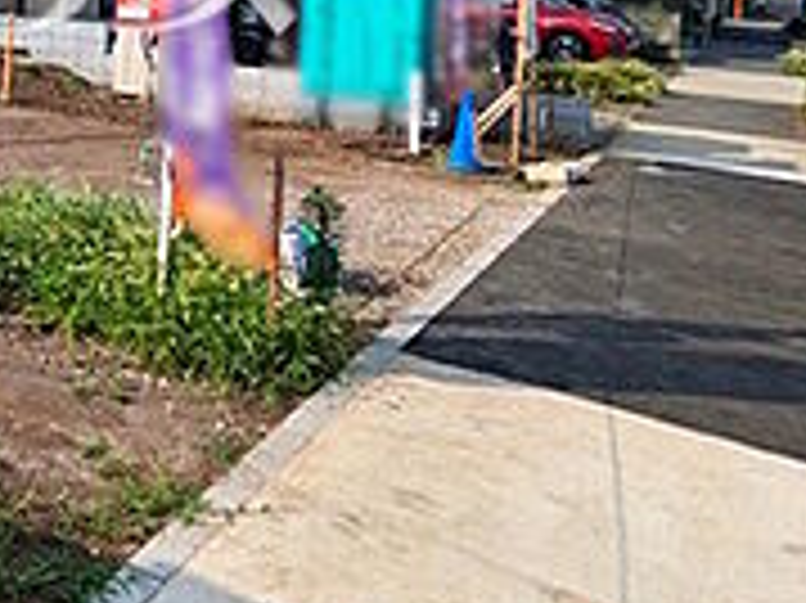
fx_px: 1094
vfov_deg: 28.2
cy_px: -50
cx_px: -185
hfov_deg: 32.6
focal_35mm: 47
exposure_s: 1/2188
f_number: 2.2
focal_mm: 1.83
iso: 50
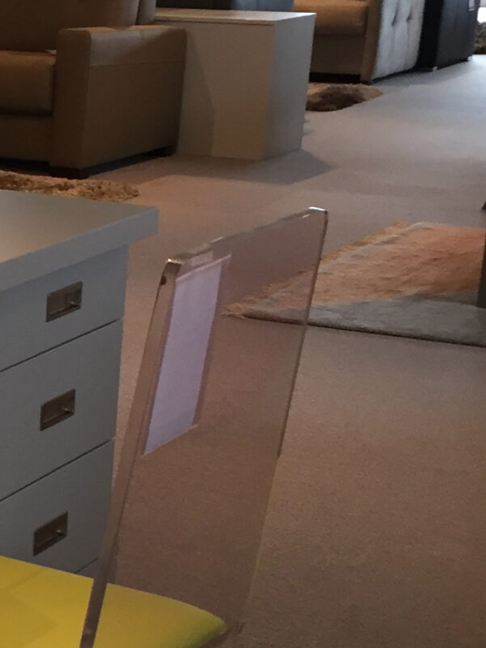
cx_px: -260
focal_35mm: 93
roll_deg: +0.3
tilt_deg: -17.1
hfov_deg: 14.7
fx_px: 1740
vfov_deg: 21.0
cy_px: 452
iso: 100
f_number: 2.2
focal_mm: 4.15
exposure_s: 1/33
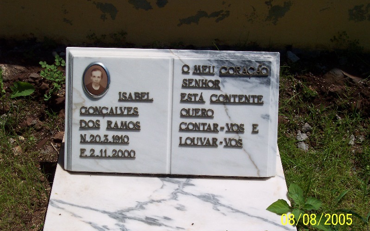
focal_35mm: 81
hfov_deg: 25.5
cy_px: 115
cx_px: 185
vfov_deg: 16.1
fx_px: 817
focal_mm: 16
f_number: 6.7
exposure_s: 1/1000
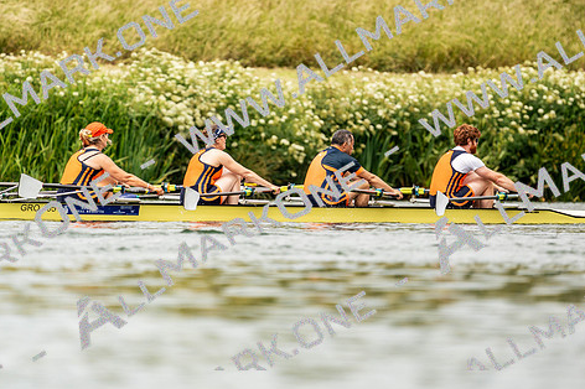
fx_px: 11984
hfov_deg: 2.8
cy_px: 158
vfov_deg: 1.9
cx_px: 328
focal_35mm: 738
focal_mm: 600
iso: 400
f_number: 6.3
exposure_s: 1/2000
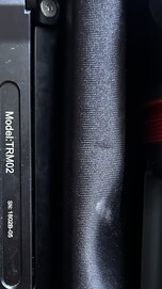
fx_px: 352
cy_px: 206
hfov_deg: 25.6
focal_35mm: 46
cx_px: 39
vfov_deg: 43.6
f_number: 1.5
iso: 1000
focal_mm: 5.7
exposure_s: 1/30
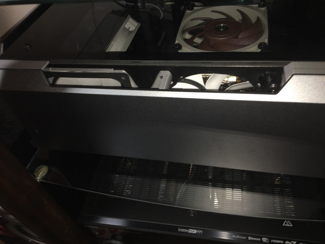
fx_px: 272
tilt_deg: -47.7
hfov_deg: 61.6
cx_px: 162
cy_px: 122
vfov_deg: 48.2
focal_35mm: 29
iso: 32
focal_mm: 4.15
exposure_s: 1/16
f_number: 2.2
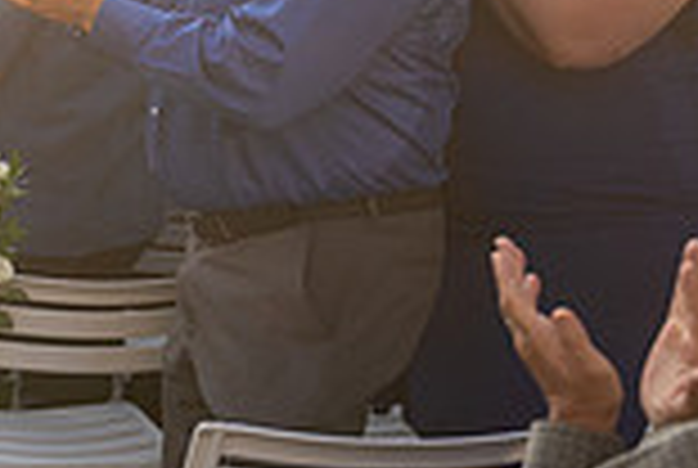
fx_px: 1826
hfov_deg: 17.4
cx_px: -572
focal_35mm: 94
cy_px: 223
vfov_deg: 14.6
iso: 400
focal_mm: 24
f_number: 2.8
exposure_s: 1/1000
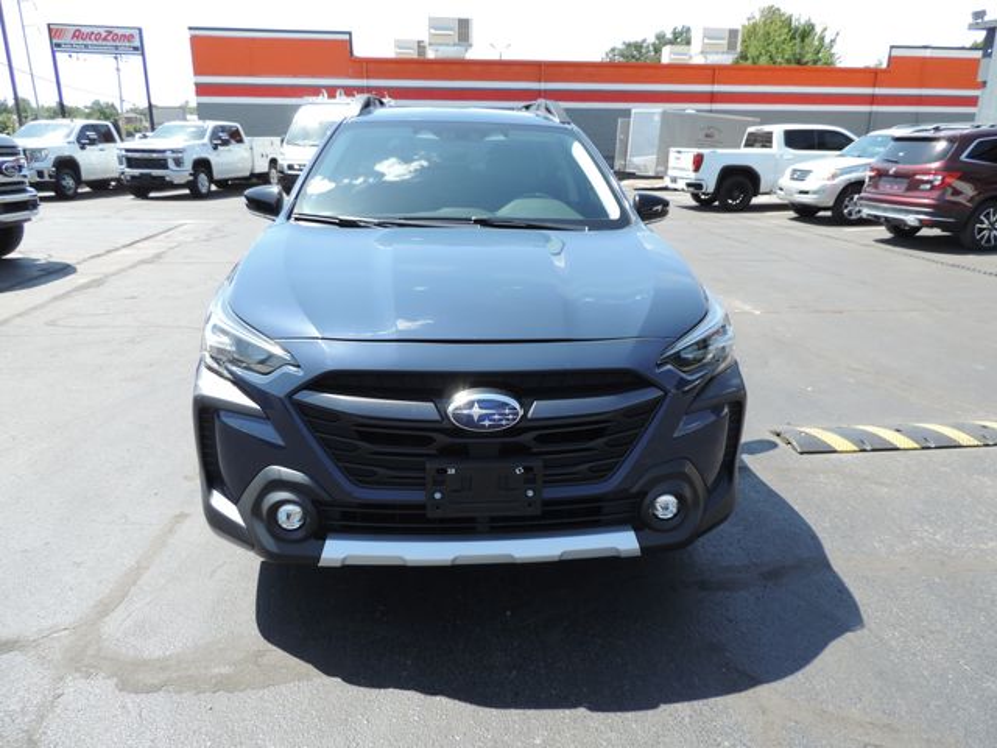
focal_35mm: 24
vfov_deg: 56.8
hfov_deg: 71.6
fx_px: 691
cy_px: 374
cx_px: 498
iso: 80
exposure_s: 1/400
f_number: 3
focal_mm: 4.3
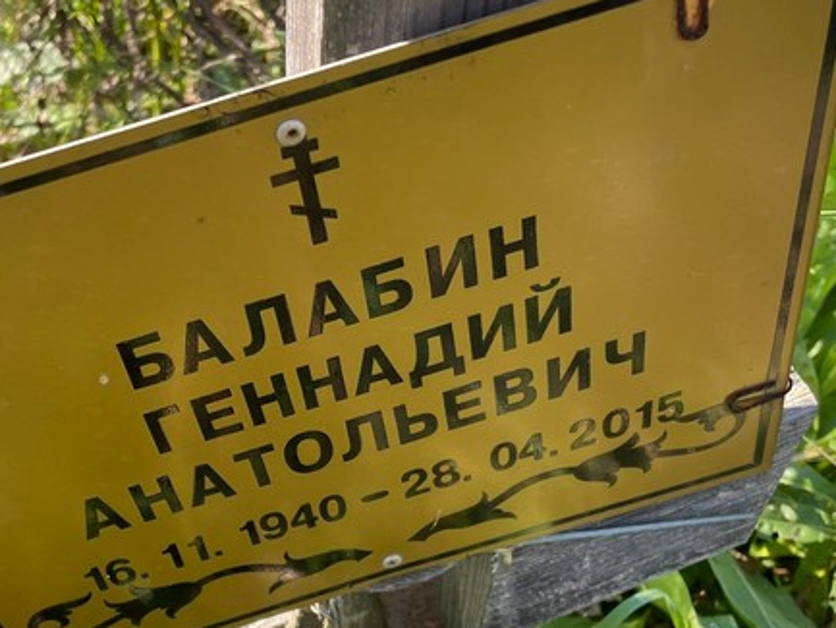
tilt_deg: -43.8
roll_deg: +0.0
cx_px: 280
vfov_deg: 30.0
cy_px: 425
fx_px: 1160
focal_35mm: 48
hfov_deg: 39.2
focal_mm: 4.2
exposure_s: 1/342
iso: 32
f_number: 1.6
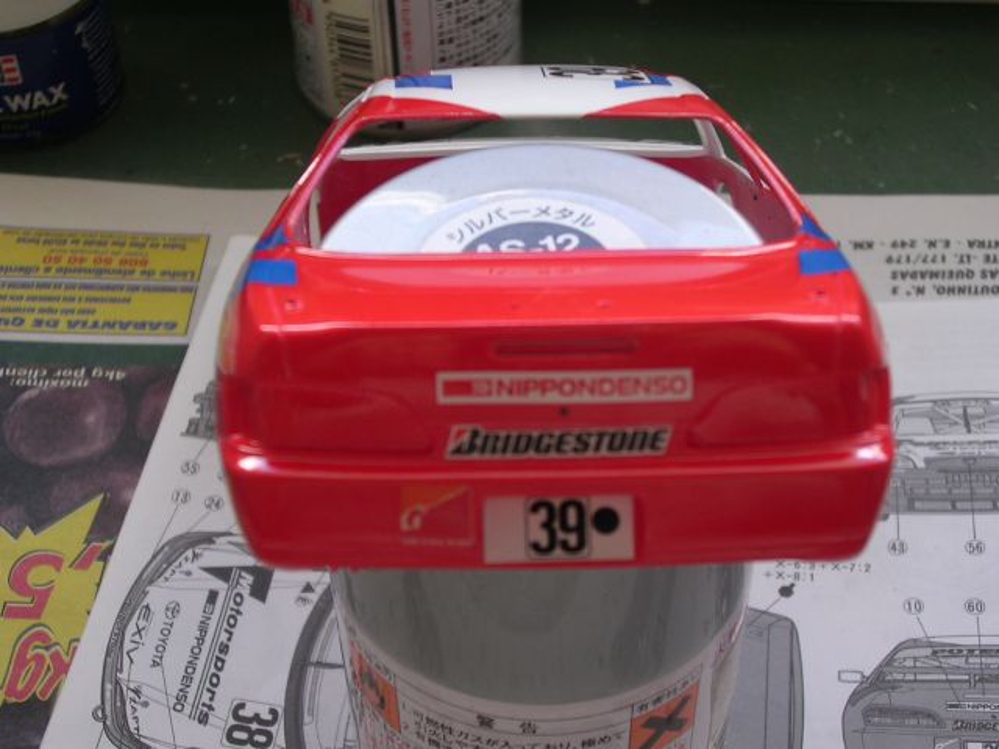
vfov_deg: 26.1
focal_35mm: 56
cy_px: 374
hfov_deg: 34.3
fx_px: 1616
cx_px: 500
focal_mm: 8.5
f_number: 3.3
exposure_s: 1/47.6
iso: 100
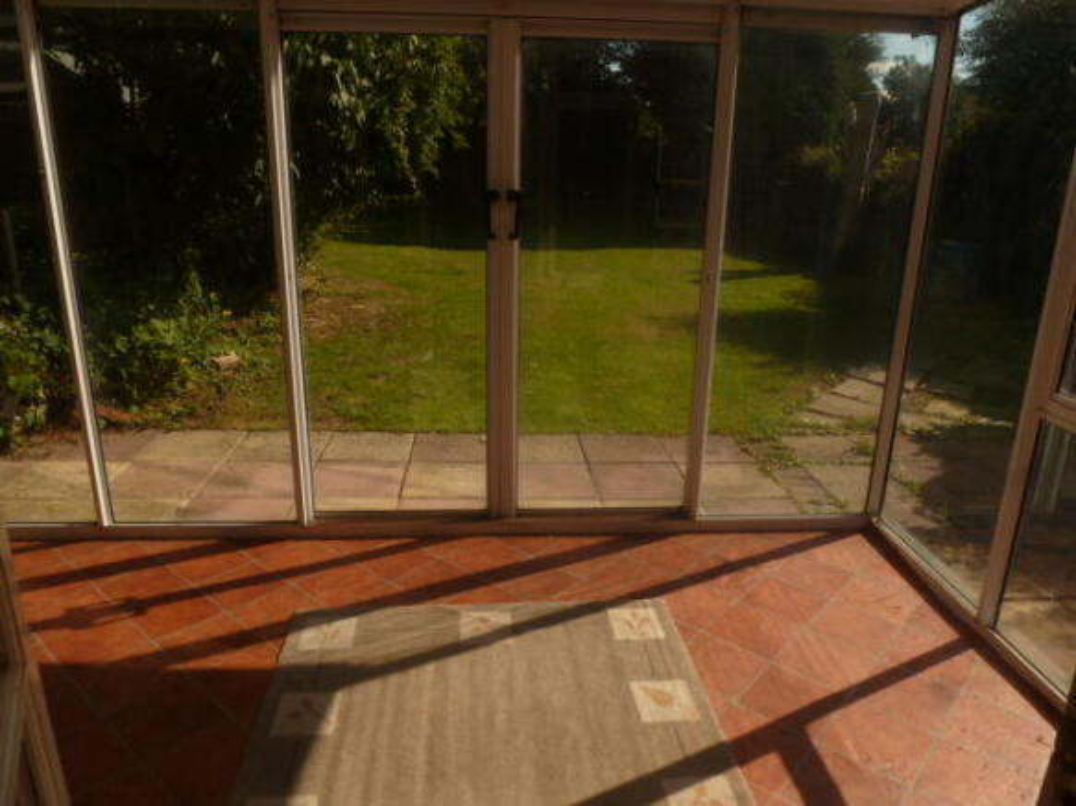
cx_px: 538
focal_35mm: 24
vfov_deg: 56.8
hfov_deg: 71.6
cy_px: 403
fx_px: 746
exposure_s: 1/500
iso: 100
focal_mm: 4.3
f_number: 5.6
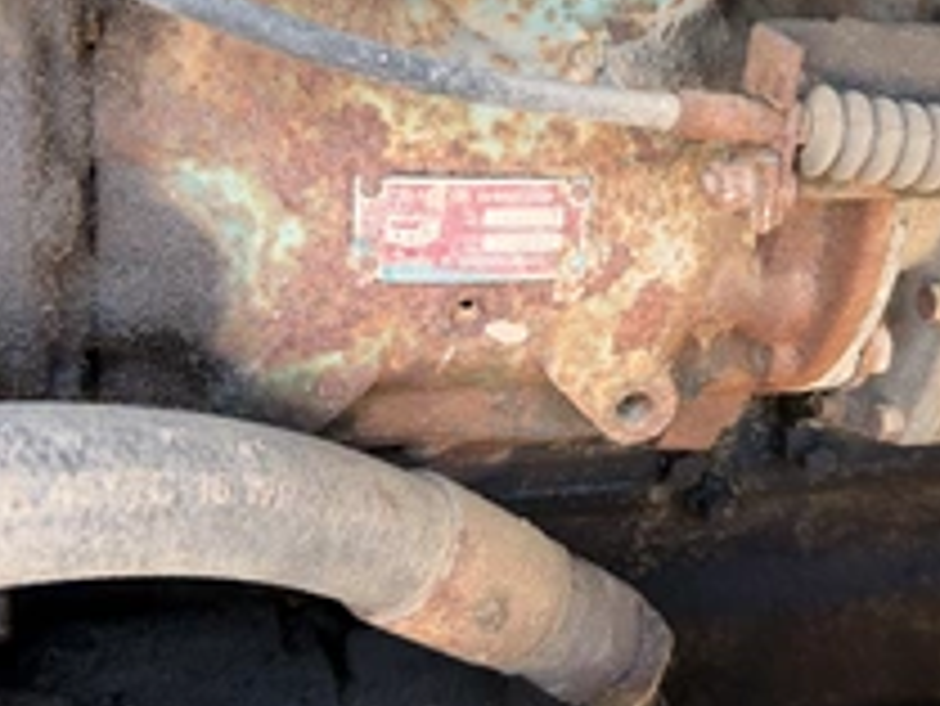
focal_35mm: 46
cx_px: 630
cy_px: 265
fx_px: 1250
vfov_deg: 31.4
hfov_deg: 40.7
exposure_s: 1/121
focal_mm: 6.76
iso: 160
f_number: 1.78
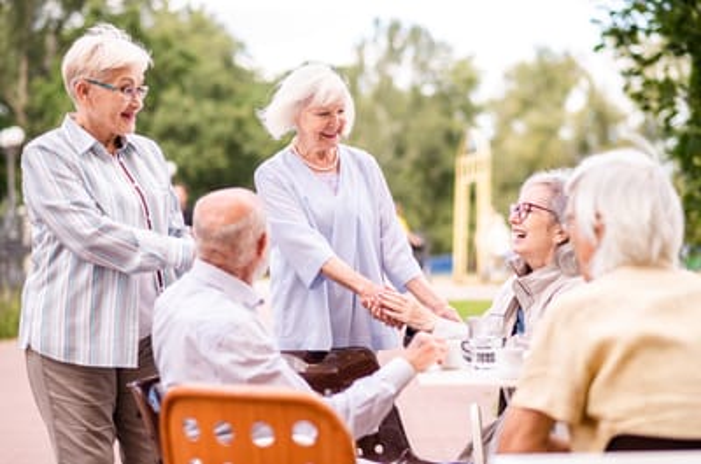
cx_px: 350
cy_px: 232
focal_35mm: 85
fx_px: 1652
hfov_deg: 24.0
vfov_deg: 16.0
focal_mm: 85
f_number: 2.5
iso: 400
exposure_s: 1/1600
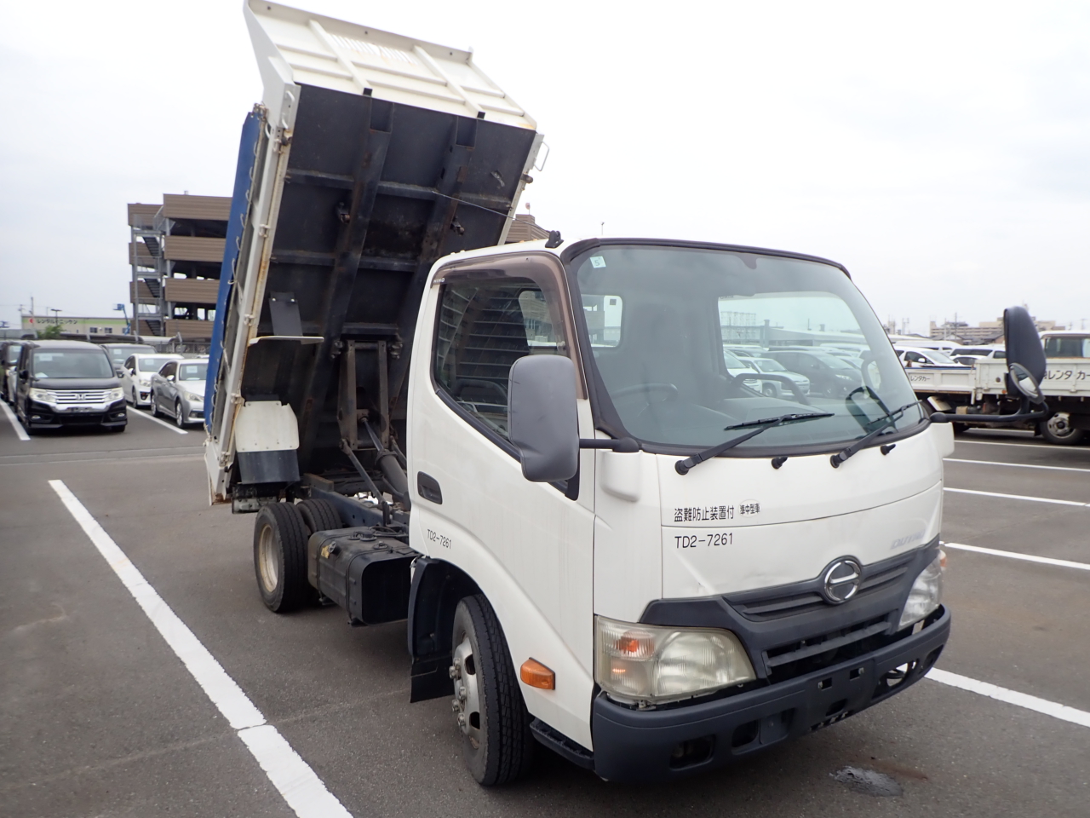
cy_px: 409
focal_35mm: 25
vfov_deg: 54.9
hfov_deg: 69.4
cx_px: 545
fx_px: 787
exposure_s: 1/800
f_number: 2.8
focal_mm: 4.5
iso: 100
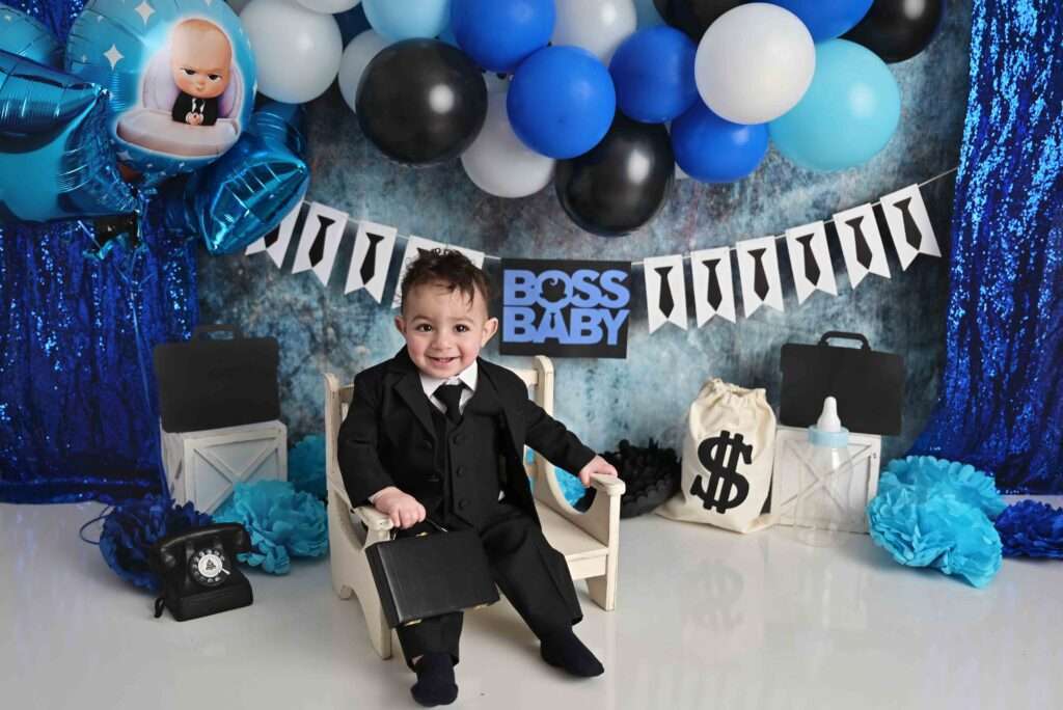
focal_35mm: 30
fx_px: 886
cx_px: 532
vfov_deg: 43.7
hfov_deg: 61.9
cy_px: 355
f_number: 2.8
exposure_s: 1/125
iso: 125
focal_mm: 30
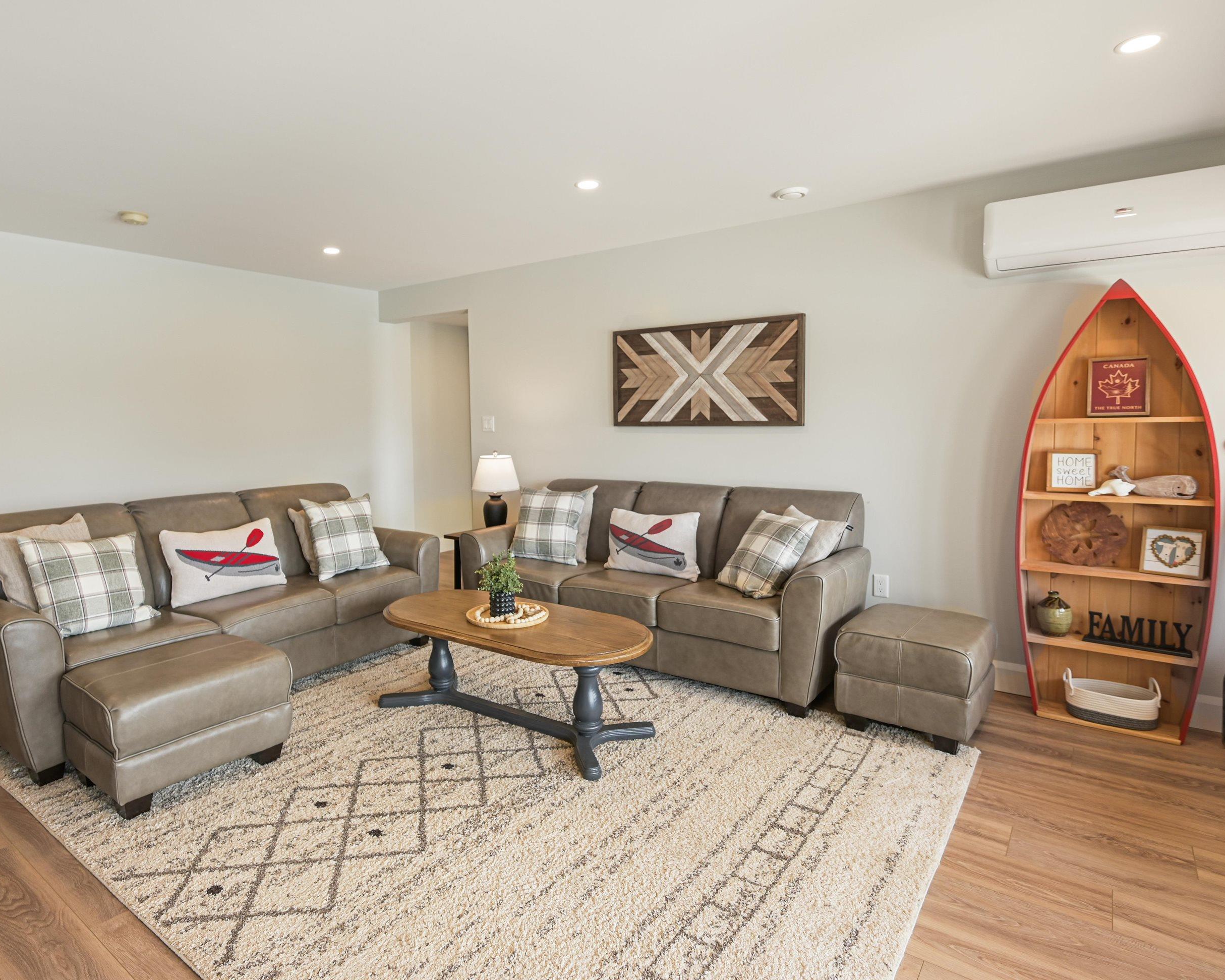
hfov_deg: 81.2
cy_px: 464
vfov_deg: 69.1
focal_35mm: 20
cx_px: 545
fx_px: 710
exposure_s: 1/100
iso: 320
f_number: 5
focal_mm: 16.5
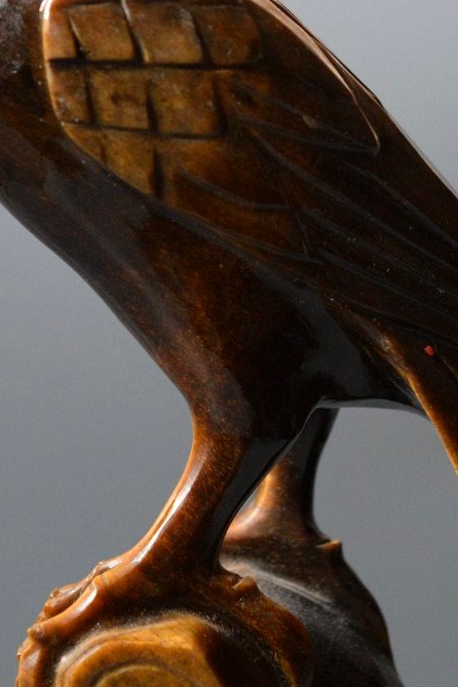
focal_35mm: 148
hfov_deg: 9.3
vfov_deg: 13.9
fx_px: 2822
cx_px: 161
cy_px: 355
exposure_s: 1/40
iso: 3200
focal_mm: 55
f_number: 5.6
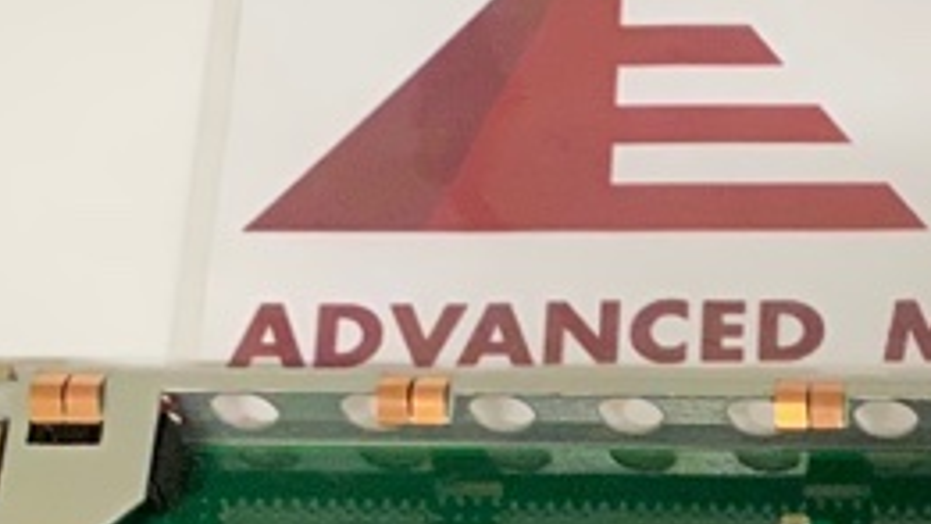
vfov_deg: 10.2
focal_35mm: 111
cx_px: 1273
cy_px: 1023
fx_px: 2741
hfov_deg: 17.8
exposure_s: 1/33
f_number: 1.8
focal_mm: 4.25
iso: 400
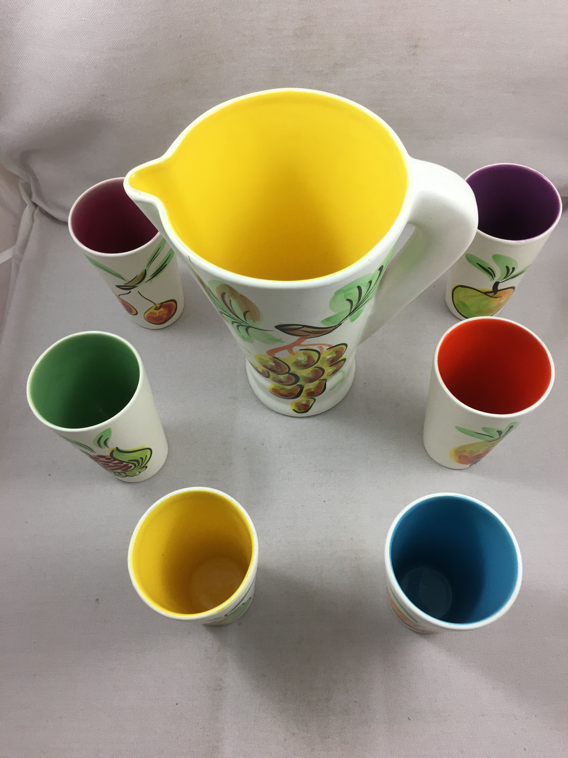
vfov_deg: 61.7
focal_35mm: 29
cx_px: 284
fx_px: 634
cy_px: 379
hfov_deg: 48.2
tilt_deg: -62.1
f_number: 2.2
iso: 32
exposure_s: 1/33
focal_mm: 4.15
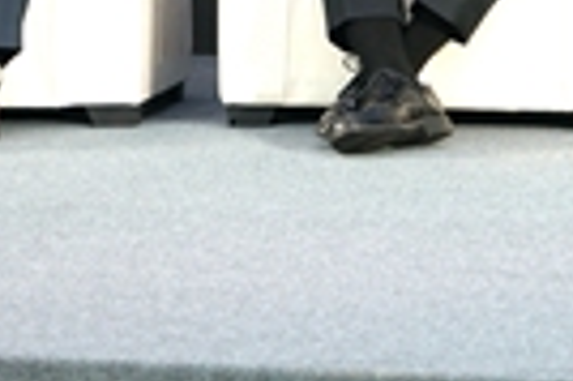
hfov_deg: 10.3
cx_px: 547
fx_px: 3164
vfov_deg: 6.7
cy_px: -377
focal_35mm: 199
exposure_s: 1/60
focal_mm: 41
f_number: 4
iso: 400
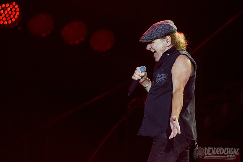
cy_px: 68
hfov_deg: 8.8
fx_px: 1572
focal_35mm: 233
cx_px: 125
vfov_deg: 5.9
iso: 2500
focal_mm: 200
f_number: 4
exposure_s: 1/800
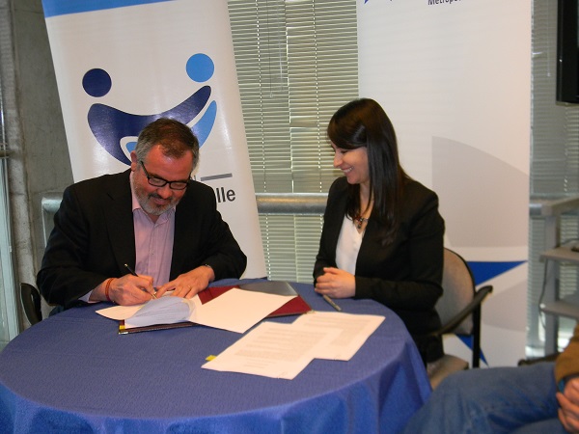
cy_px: 217
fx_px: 686
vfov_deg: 35.1
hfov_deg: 45.8
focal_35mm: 41
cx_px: 290
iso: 175
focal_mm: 7.3
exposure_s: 1/30
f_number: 3.8
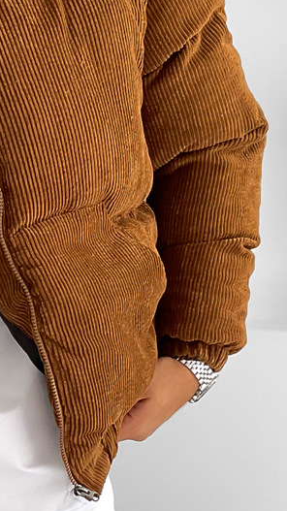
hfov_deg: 12.2
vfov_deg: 21.8
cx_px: -93
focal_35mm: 96
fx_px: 1300
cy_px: 447
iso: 64
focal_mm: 3
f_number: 1.8
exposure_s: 1/120
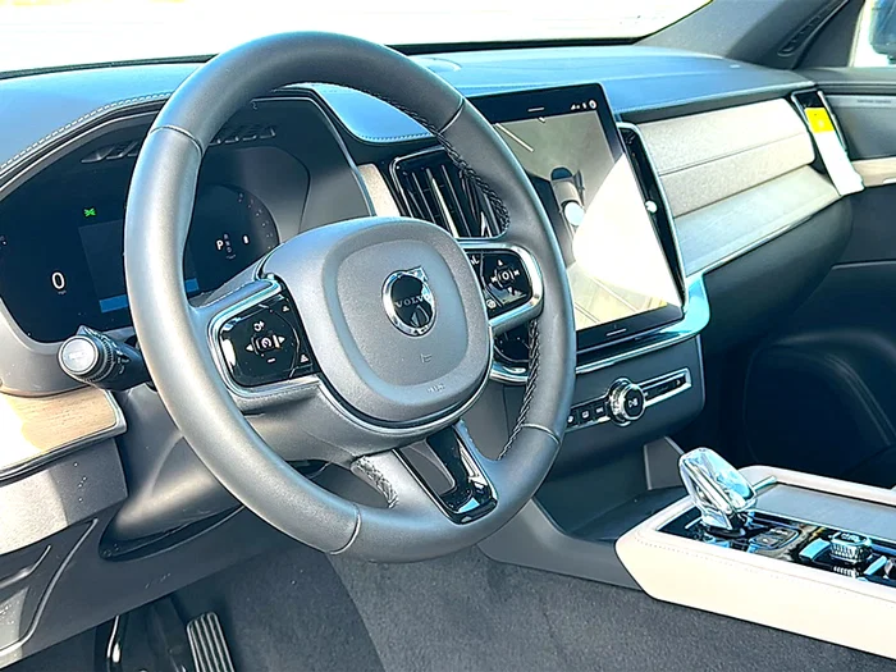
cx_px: 448
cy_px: 336
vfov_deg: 37.7
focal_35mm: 38
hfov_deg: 49.0
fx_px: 984
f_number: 1.78
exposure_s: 1/227
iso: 80
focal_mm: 6.86
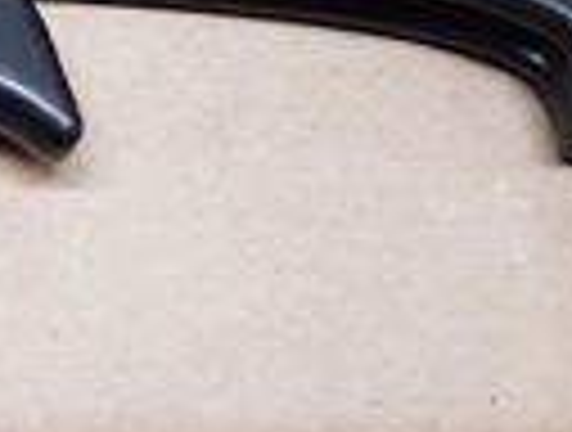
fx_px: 1690
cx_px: -149
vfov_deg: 14.4
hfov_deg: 18.1
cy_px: 2
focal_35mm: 102
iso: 160
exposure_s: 1/25
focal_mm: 4.2
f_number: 1.7
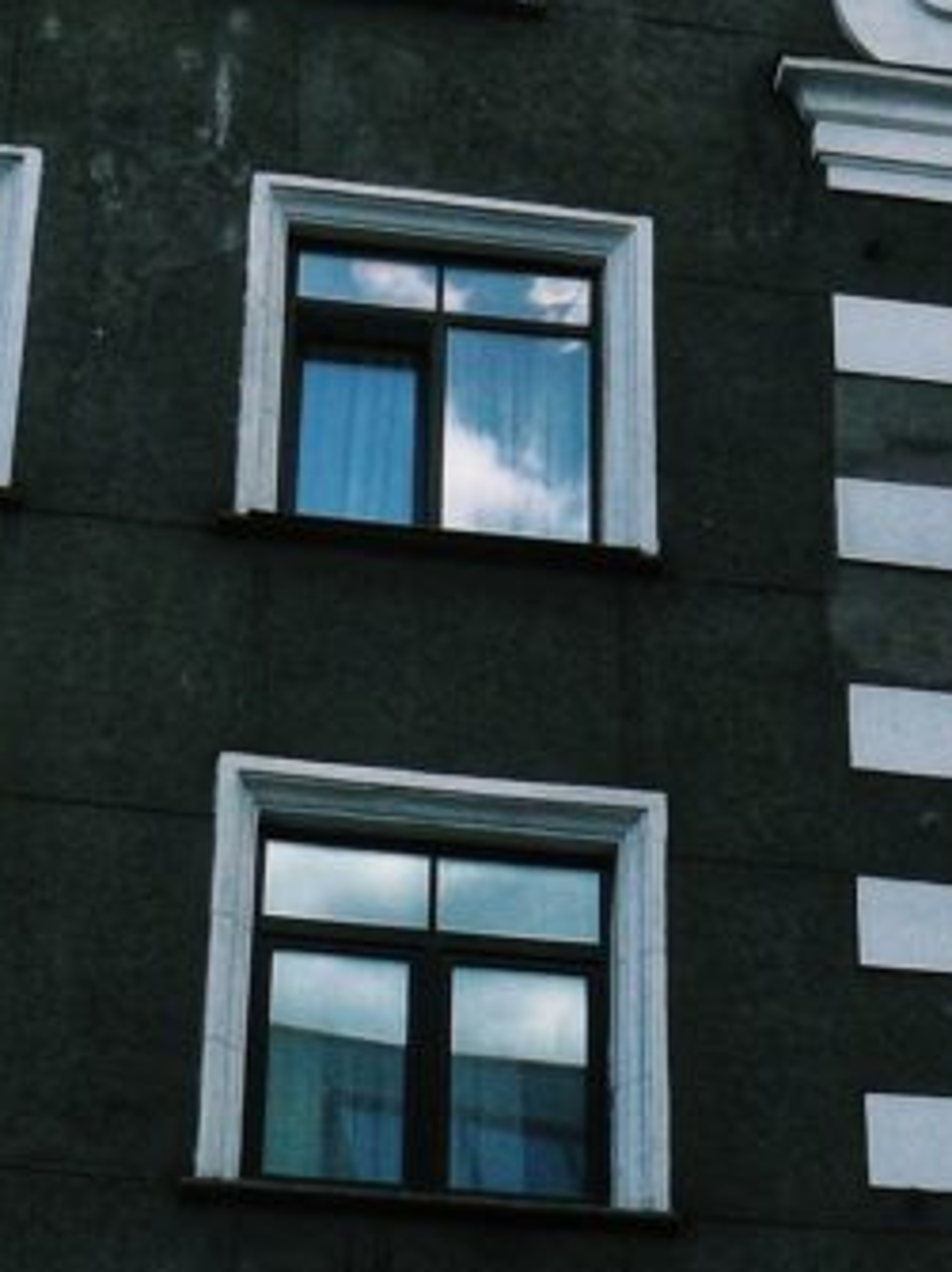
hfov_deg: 13.4
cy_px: -38
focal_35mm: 110
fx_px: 4036
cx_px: 819
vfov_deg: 17.4
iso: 100
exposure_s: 1/320
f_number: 5.6
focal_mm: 6
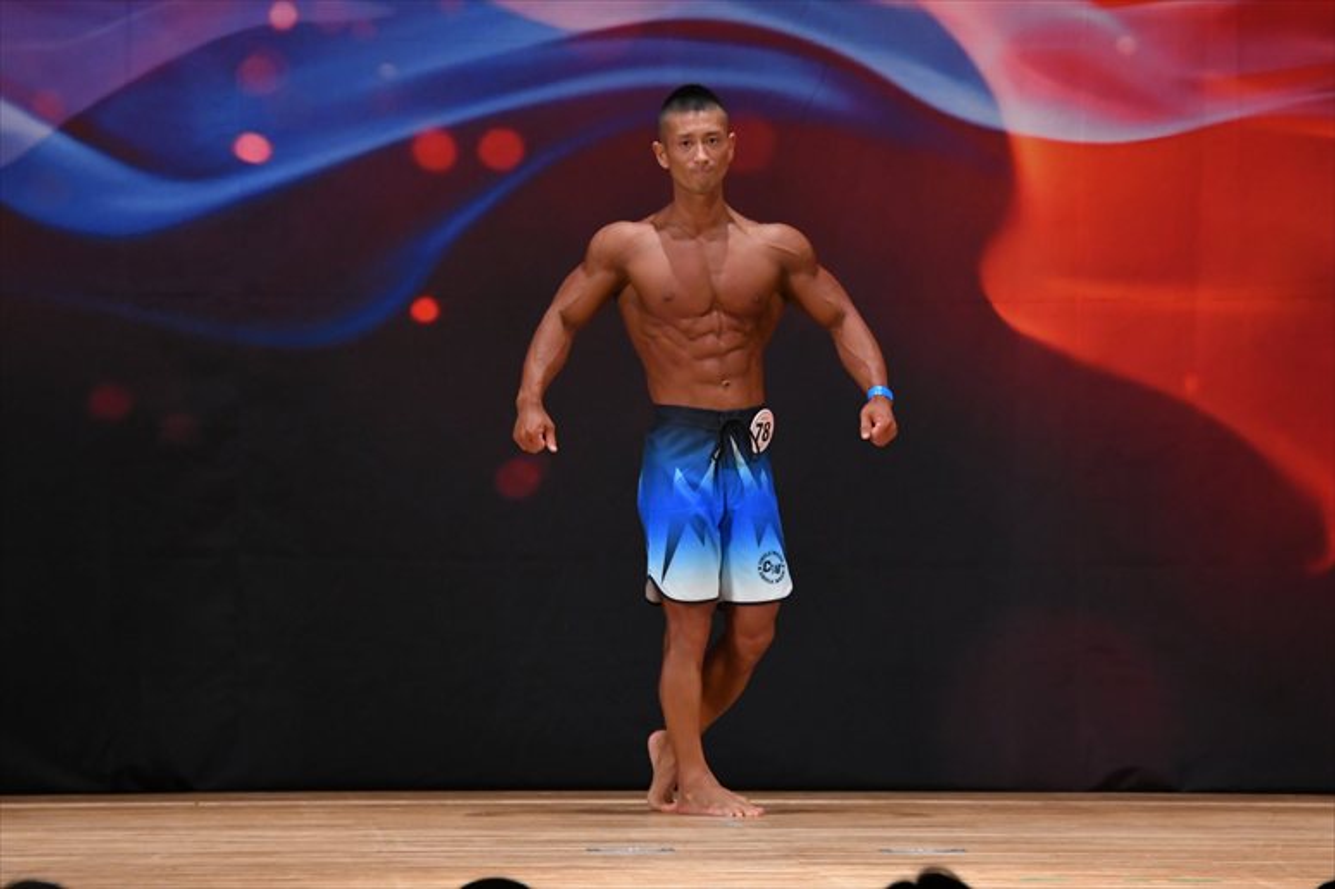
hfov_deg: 6.9
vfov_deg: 4.6
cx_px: 668
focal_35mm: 300
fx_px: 11120
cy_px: 444
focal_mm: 200
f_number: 5.6
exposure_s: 1/400
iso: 3200
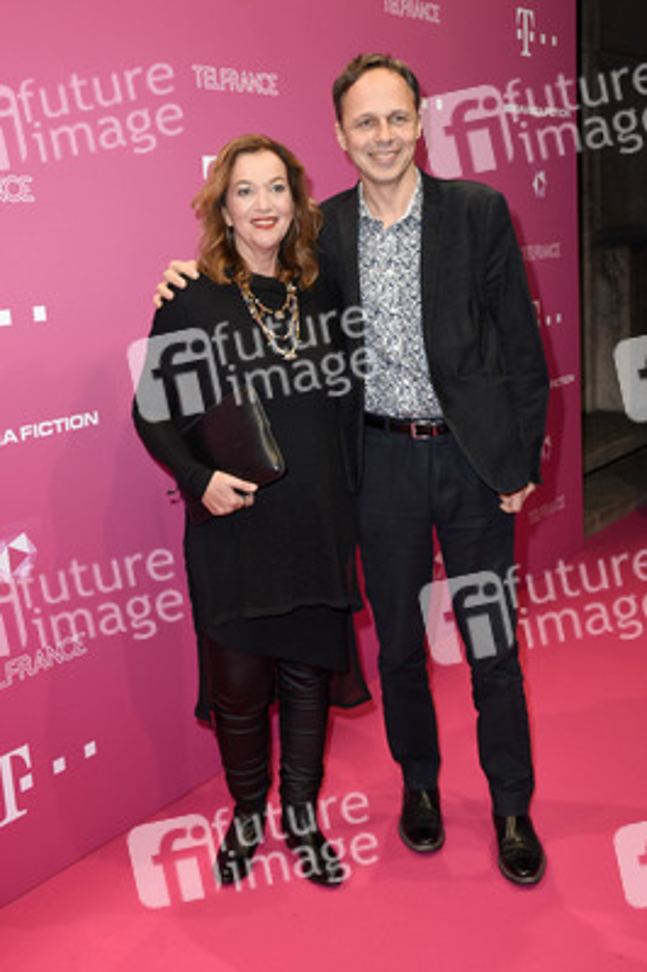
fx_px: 1053
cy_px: 486
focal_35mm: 39
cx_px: 324
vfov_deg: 49.6
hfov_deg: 34.2
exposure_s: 1/160
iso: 500
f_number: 6.3
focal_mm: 26
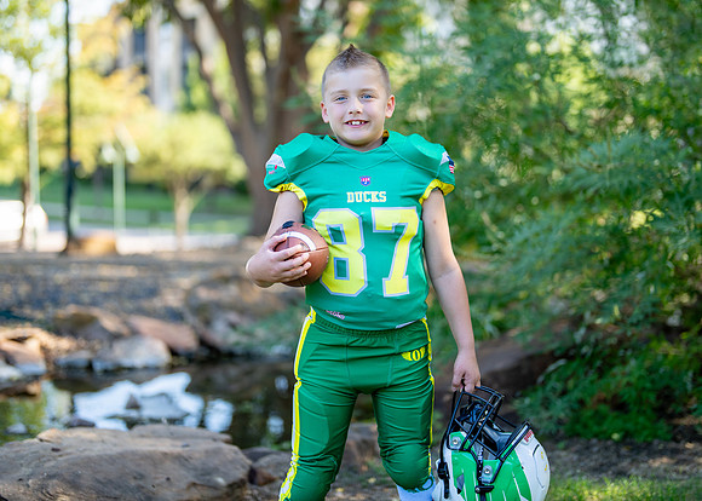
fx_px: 1252
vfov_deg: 22.6
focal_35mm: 63
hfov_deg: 31.3
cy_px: 206
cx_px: 369
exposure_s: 1/1000
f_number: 1.2
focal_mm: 50
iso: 100
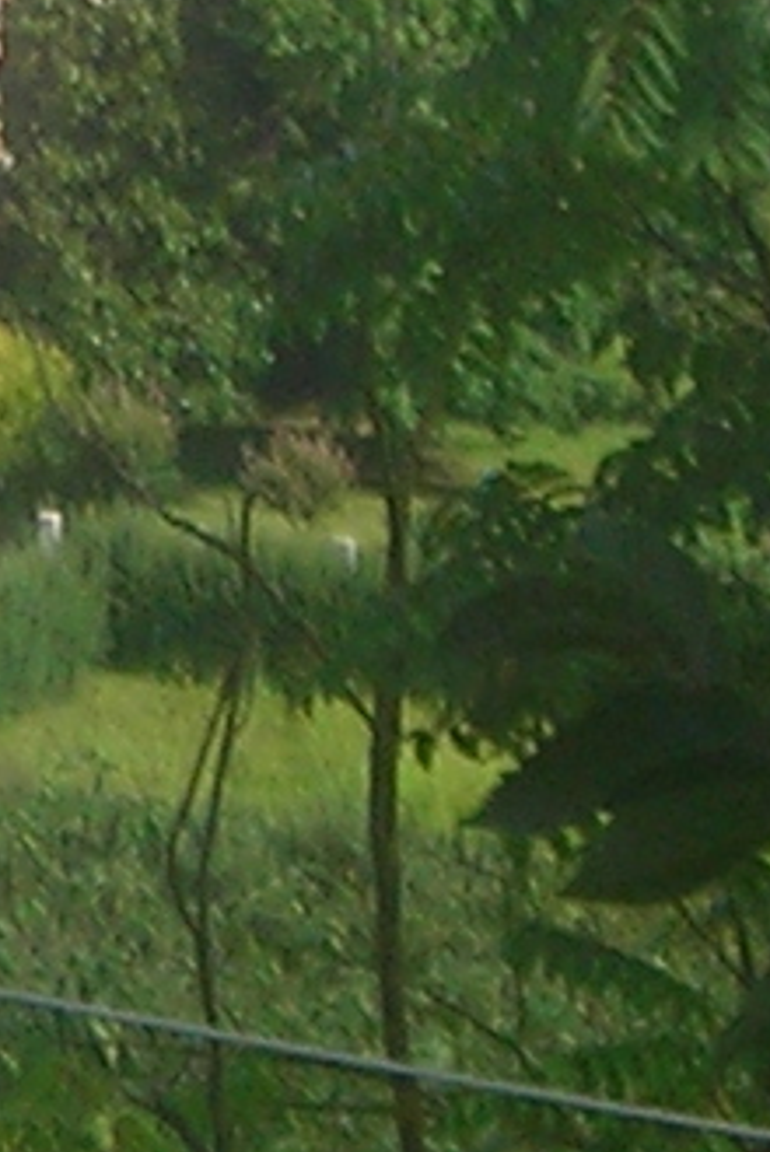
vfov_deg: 4.5
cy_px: -910
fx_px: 14406
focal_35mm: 450
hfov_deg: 3.0
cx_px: -756
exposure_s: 1/359
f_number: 3.6
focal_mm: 9.1
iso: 50
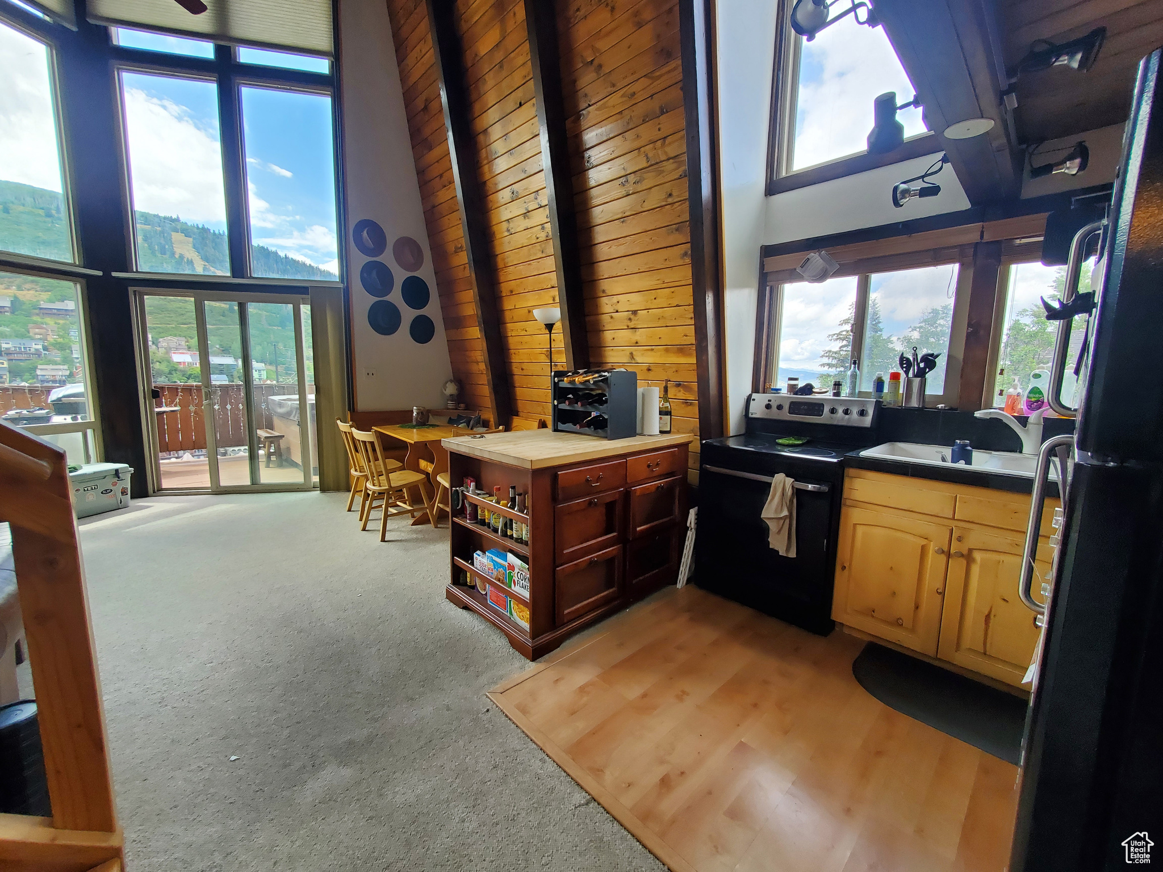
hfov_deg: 106.2
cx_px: 582
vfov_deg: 89.9
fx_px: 437
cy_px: 436
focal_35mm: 13
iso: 100
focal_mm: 1.8
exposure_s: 1/120
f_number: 2.2
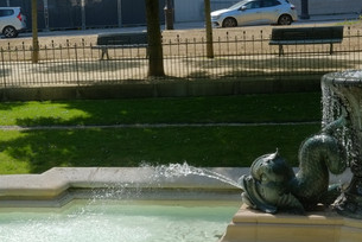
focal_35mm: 86
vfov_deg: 15.9
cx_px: 123
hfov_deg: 23.5
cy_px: 157
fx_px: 866
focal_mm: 27
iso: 200
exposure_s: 1/420
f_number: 7.1
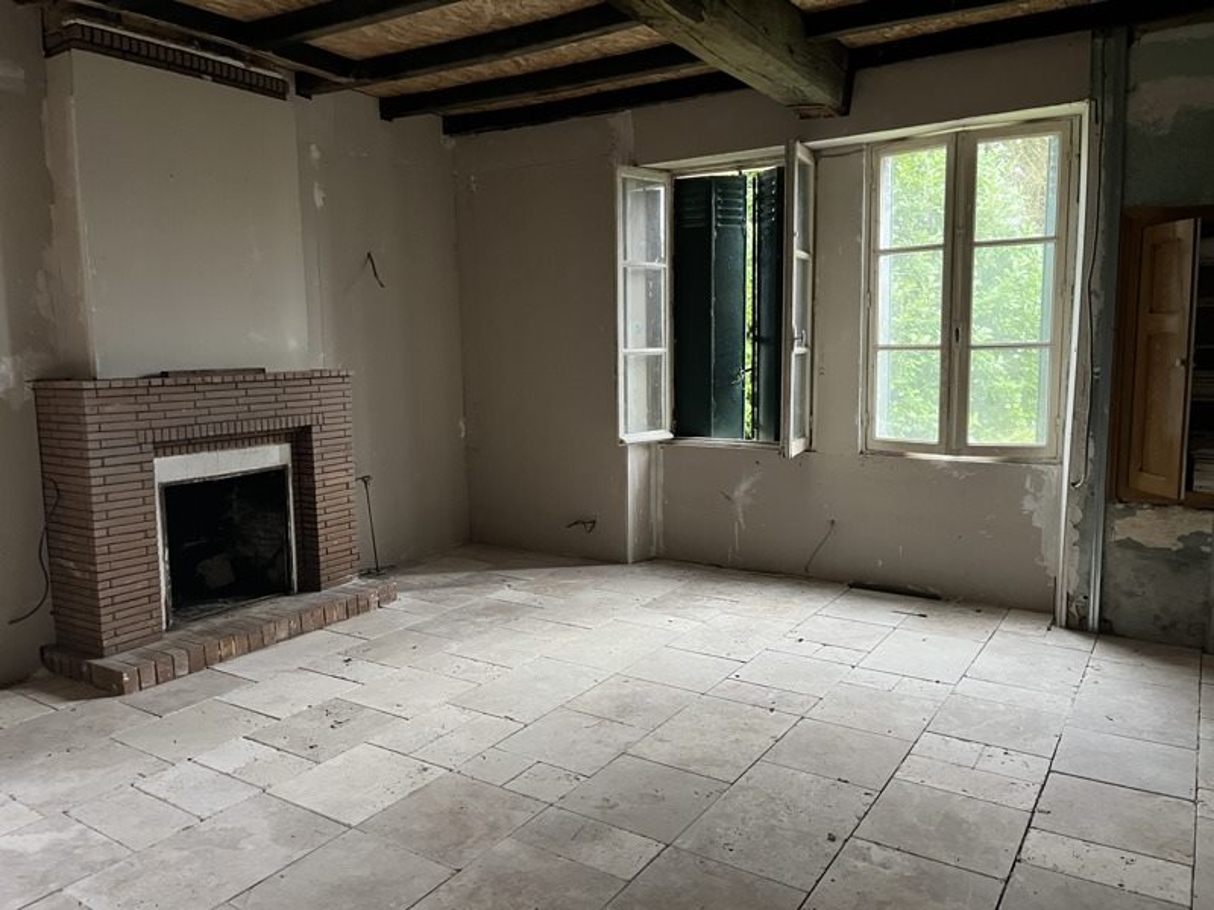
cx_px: 607
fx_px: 912
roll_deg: +2.1
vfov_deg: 53.1
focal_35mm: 26
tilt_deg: -7.0
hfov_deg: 67.3
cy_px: 455
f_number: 1.6
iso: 500
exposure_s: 1/60
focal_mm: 5.1
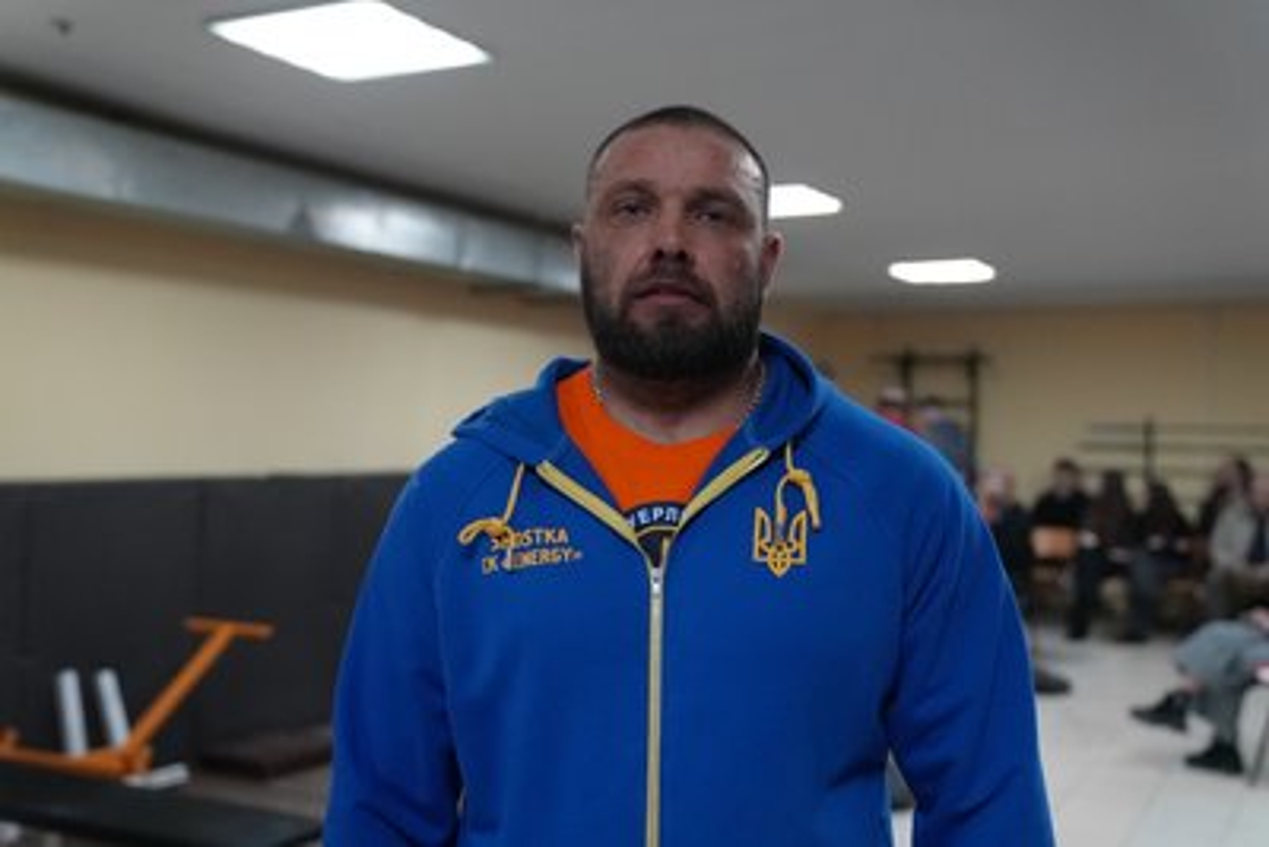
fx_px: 1305
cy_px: 424
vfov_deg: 36.0
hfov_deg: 51.9
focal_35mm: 37
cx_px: 634
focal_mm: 37
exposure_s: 1/125
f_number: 2.8
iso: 12800
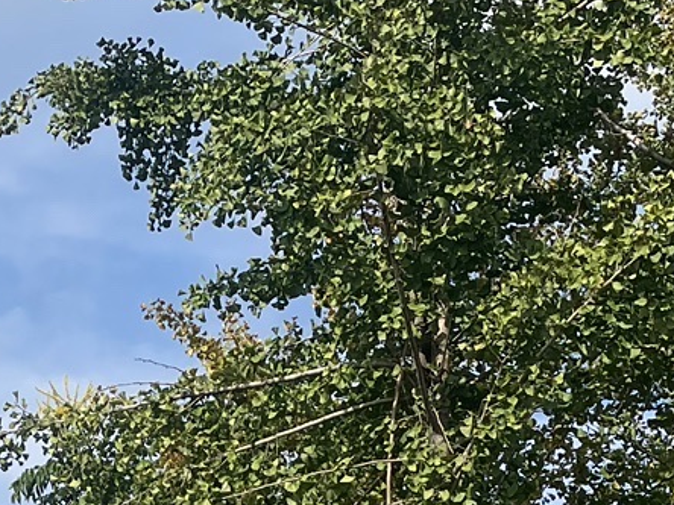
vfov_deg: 11.4
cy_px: 1018
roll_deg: -0.4
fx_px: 2278
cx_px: 87
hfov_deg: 16.6
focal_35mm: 117
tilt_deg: +7.9
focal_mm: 4.2
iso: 32
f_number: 1.6
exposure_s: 1/4132
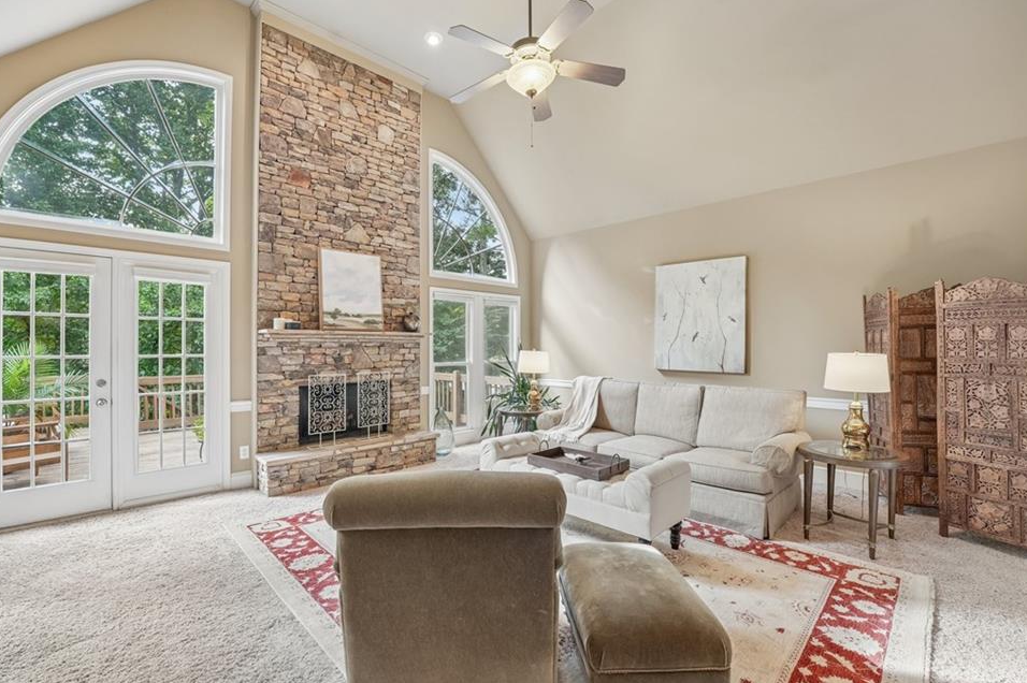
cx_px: 491
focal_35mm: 15
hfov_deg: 100.4
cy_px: 346
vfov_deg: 77.2
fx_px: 428
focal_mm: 14
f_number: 8
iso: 320
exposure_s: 1/10
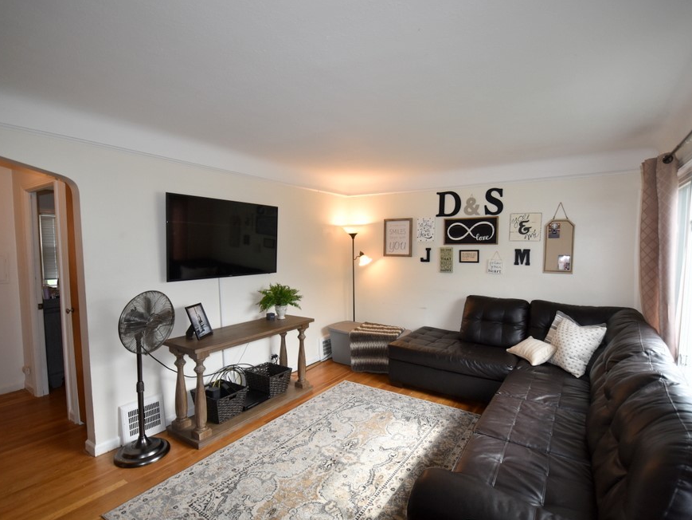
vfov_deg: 74.7
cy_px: 270
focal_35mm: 17
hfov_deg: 91.0
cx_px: 334
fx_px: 340
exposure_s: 1/160
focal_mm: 10
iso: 400
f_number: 3.5
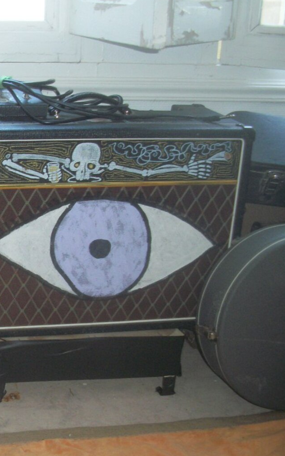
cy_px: 262
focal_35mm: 58
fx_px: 720
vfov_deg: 35.0
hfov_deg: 21.0
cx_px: -45
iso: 160
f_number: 3.1
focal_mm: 6.3
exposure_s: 1/30
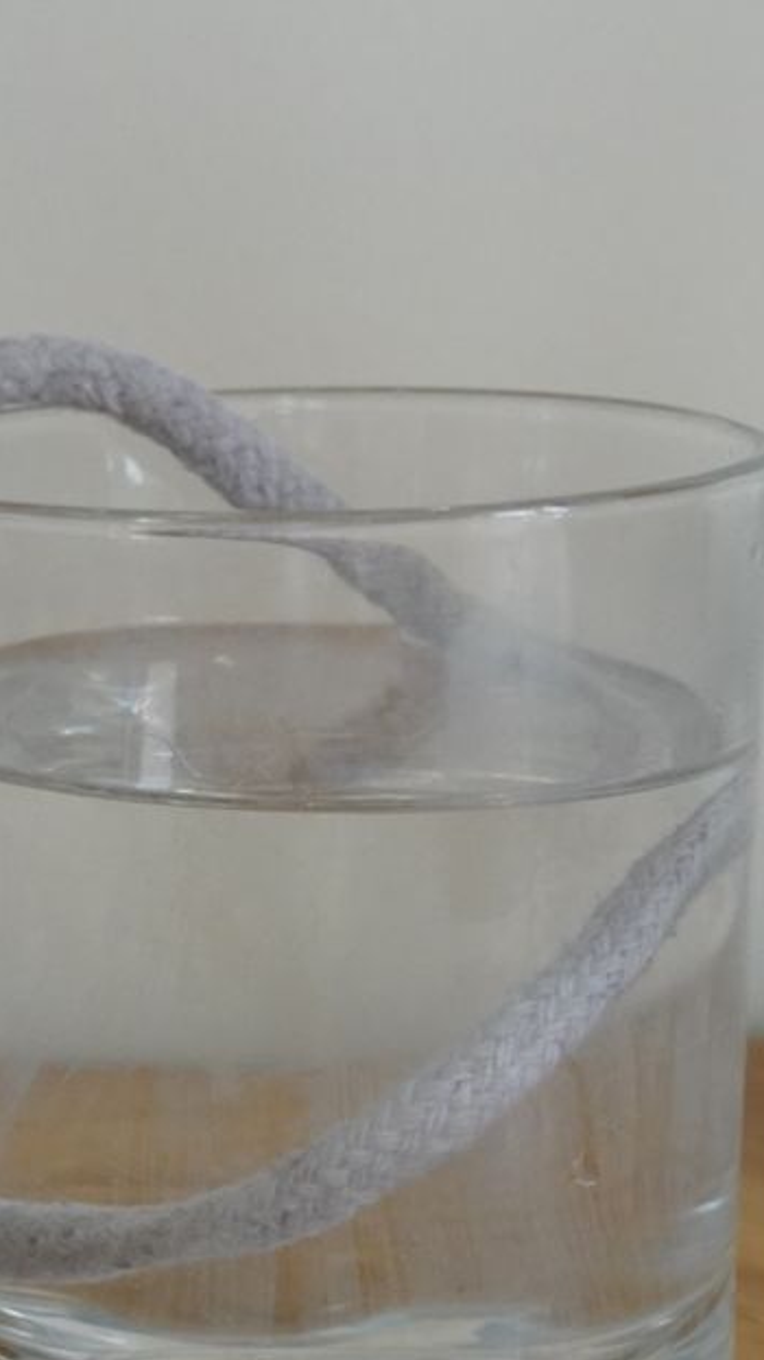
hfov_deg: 11.3
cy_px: 852
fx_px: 3872
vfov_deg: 19.9
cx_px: 240
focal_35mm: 107
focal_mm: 26.6
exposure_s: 1/250
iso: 1250
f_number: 5.6
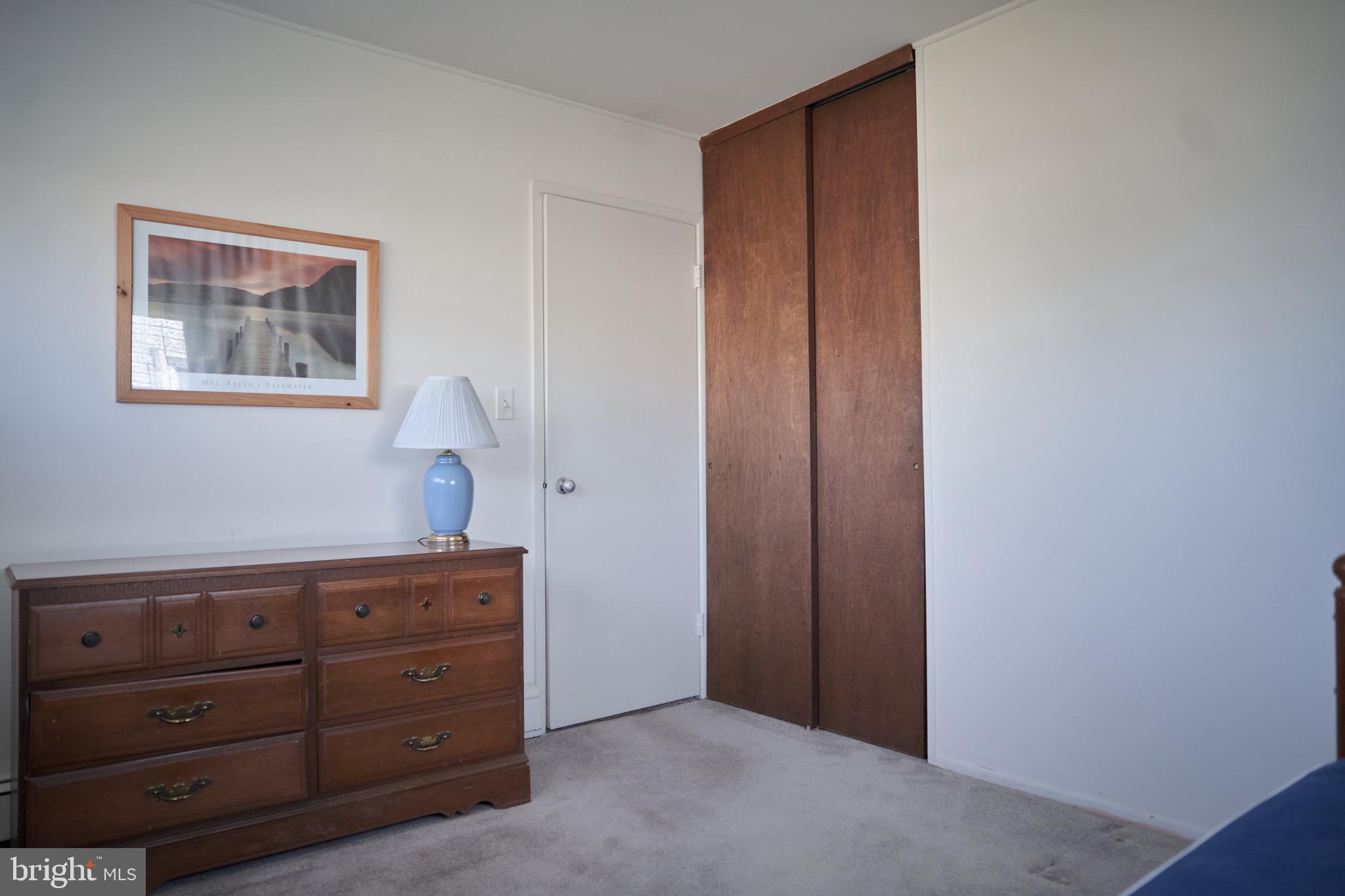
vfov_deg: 51.3
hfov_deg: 71.5
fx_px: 934
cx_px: 672
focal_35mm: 25
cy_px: 448
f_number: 2.2
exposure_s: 1/200
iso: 500
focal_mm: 25
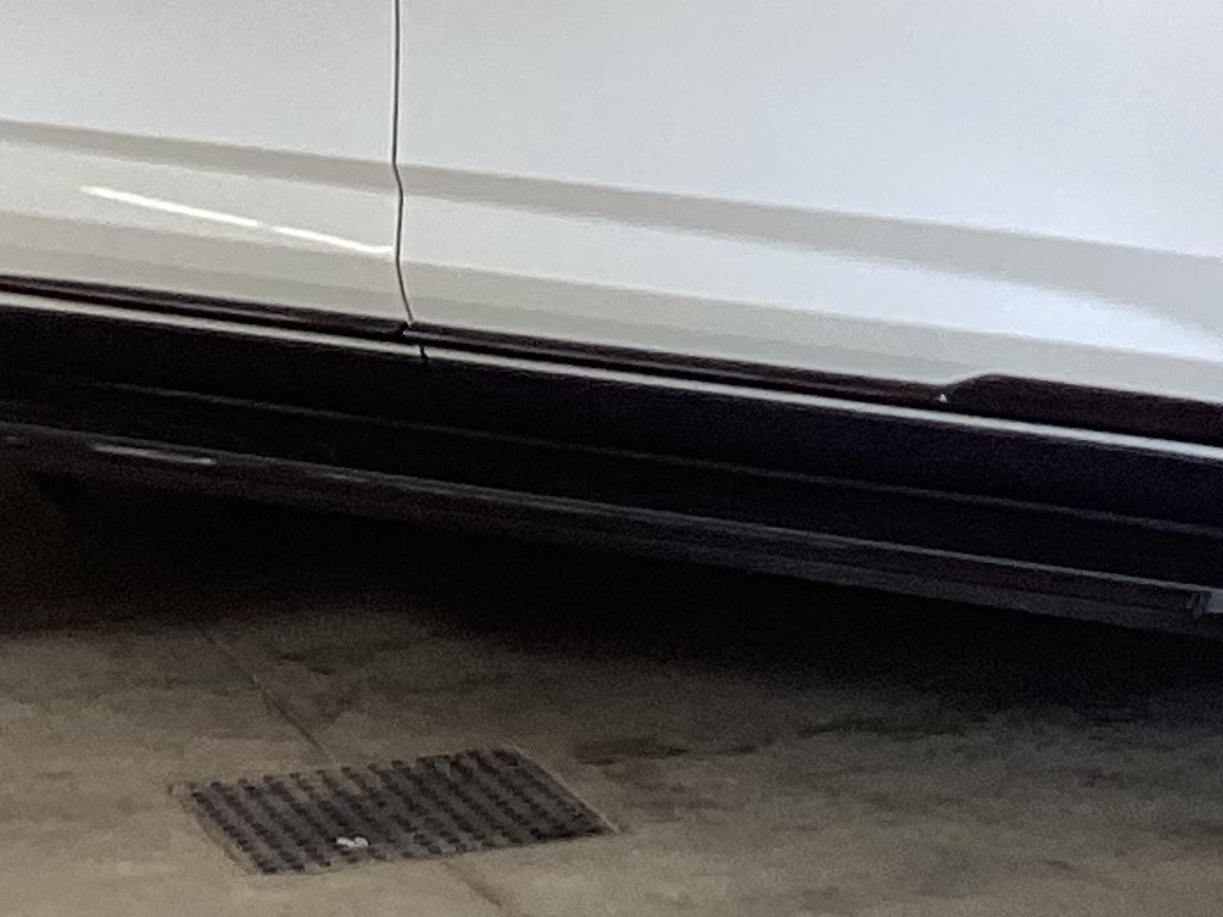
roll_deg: +1.2
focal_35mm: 145
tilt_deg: -4.7
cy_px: 184
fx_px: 5121
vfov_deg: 10.2
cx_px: 950
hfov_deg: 13.6
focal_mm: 3.3
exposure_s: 1/60
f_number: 2.4
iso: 80
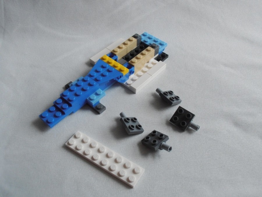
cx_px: 131
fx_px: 280
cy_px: 98
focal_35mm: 37
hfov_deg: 50.1
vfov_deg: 38.7
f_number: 3.9
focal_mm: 6.61
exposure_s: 1/250
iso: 80
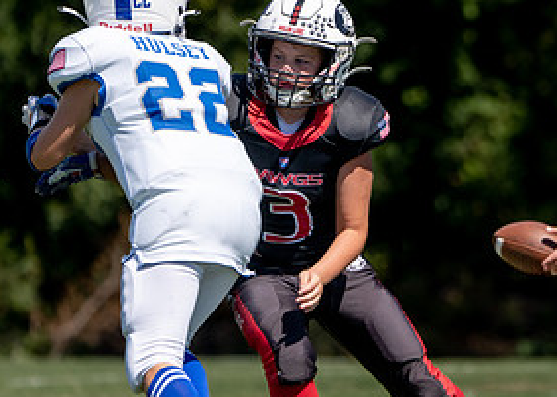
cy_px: 237
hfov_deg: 2.7
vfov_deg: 1.9
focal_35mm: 745
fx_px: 11783
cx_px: 552
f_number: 5.6
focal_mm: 306
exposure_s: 1/2000
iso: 320
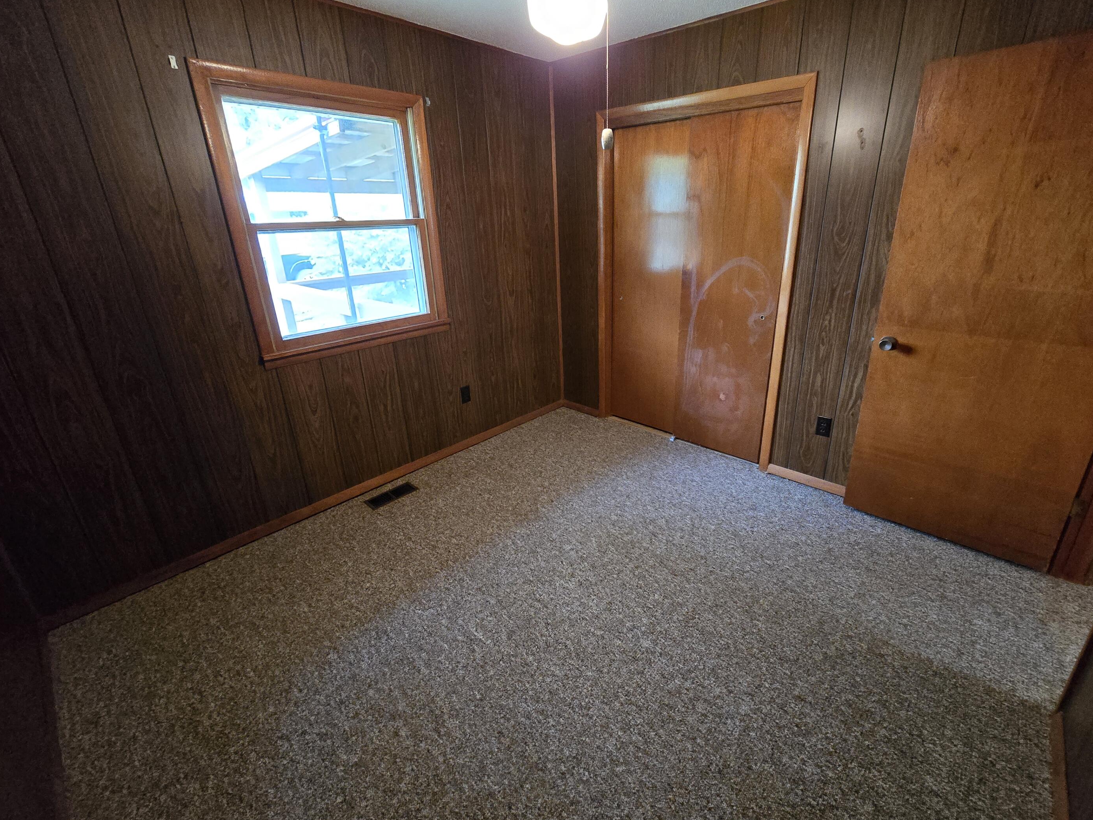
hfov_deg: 102.0
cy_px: 394
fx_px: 442
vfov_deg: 85.6
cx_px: 574
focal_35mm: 14
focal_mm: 2.2
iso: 1600
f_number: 2.2
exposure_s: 1/60
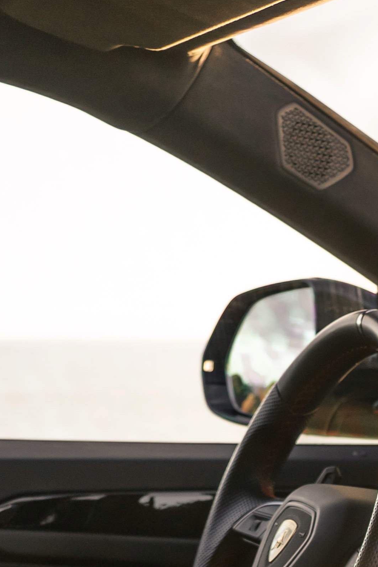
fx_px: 1899
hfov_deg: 11.1
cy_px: 698
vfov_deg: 16.2
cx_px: 462
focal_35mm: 121
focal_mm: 20.6
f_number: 2.8
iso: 250
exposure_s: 1/125
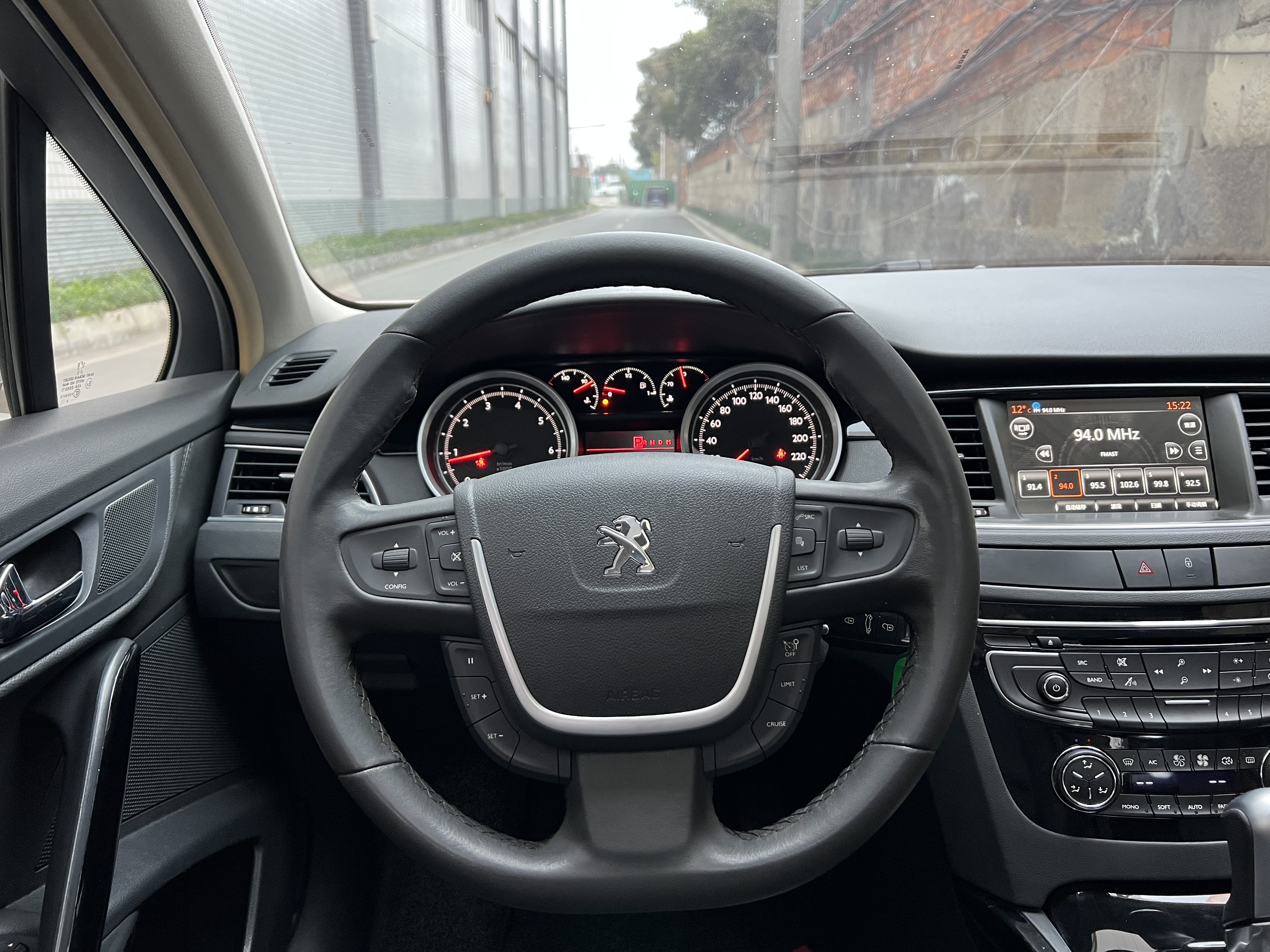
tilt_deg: -14.8
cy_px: 471
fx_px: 991
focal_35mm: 27
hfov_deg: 65.3
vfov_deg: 51.4
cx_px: 626
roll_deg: +0.9
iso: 125
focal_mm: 5.7
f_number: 1.5
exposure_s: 1/82
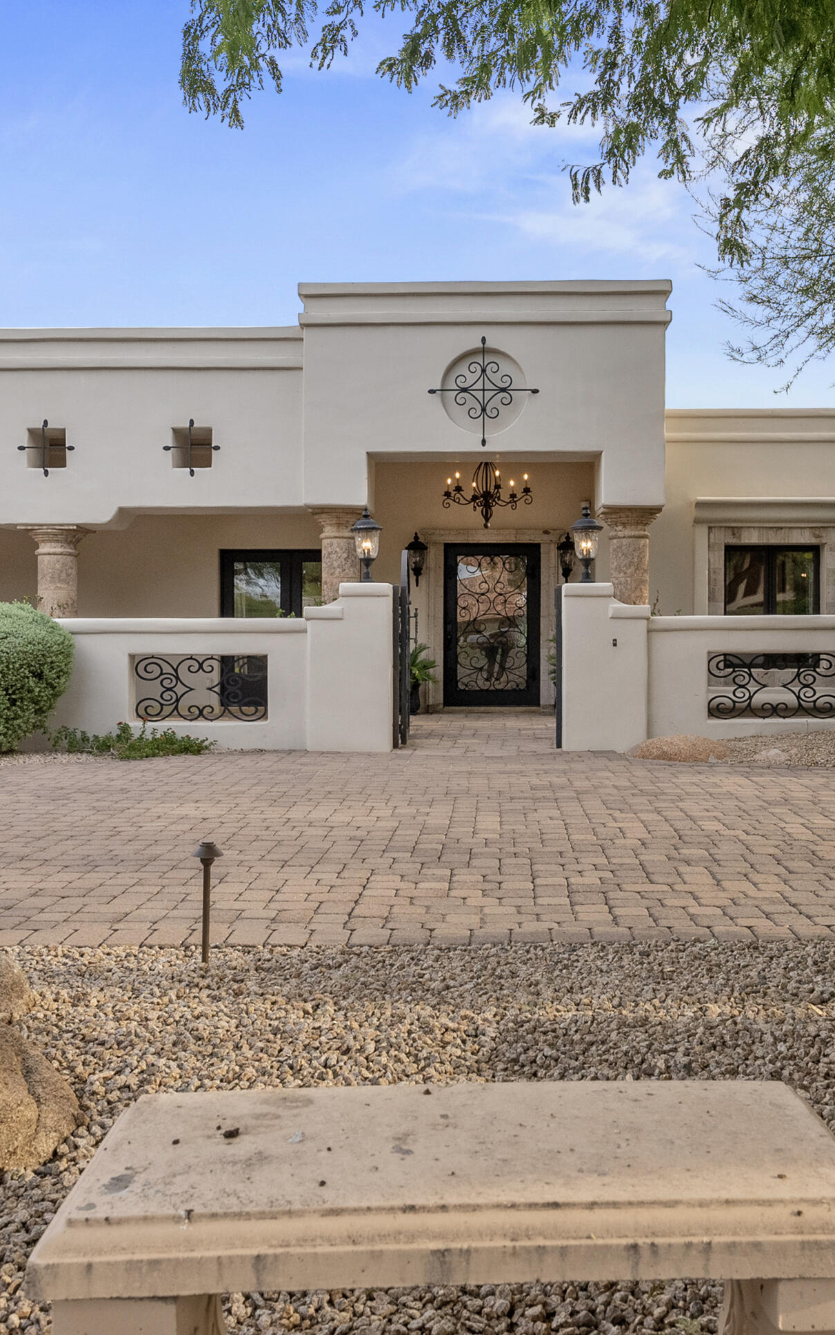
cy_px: 661
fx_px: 1092
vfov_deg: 62.9
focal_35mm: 30
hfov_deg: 41.8
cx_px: 467
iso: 800
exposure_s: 1/320
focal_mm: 19
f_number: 8
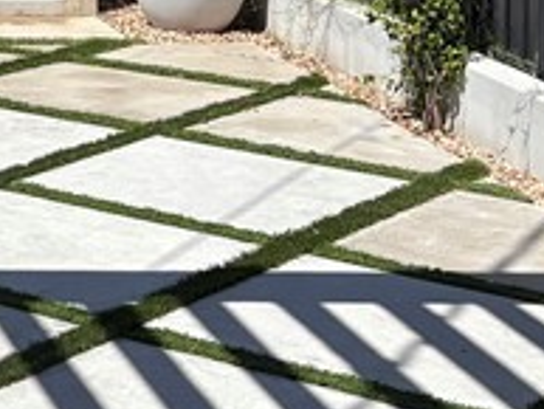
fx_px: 2170
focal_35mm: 138
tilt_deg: -2.0
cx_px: -499
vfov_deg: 10.3
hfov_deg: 12.7
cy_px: -248
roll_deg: +0.2
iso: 50
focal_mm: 5.96
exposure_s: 1/5814
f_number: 1.6
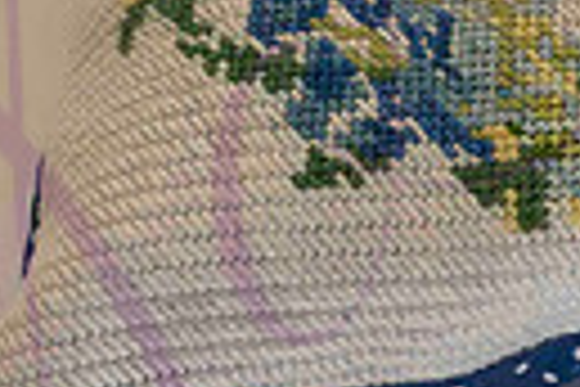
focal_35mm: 140
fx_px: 2255
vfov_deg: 9.4
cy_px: -267
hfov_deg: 14.6
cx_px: 471
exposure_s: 1/320
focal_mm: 30.5
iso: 22800
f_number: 14
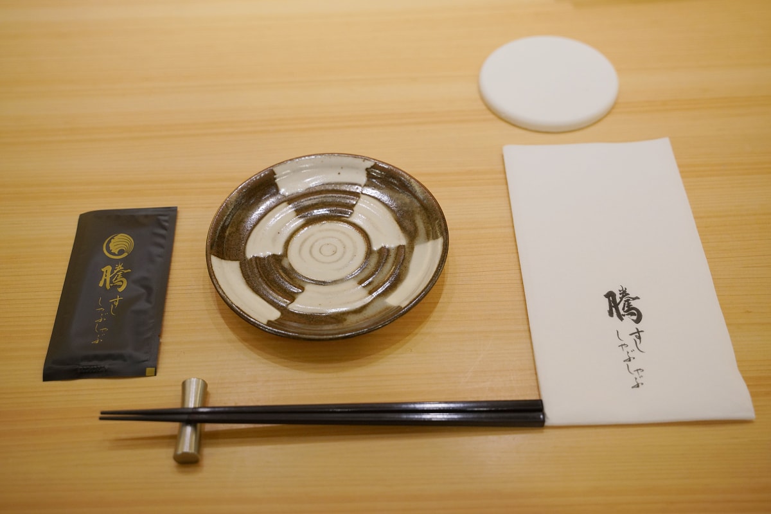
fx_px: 899
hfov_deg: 46.4
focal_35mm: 42
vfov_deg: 31.9
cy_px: 257
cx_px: 386
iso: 1600
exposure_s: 1/160
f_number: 4
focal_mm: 42
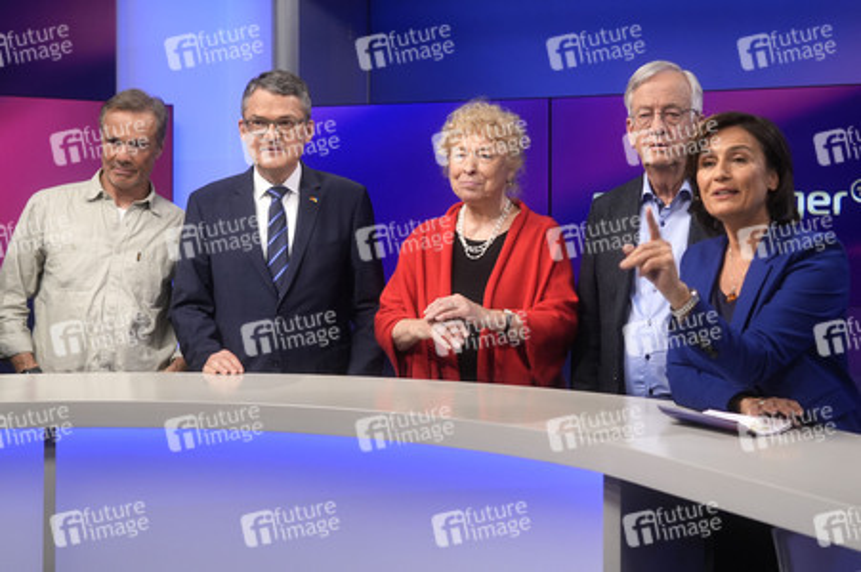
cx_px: 430
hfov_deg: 43.6
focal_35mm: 45
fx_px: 1075
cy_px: 286
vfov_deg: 29.8
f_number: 2.2
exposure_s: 1/250
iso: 640
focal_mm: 30
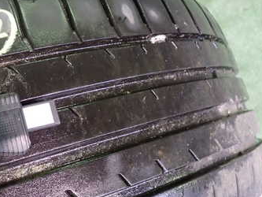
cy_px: 118
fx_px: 409
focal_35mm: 54
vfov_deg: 27.0
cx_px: 68
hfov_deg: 34.8
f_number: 2.3
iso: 800
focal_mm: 5.4
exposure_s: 1/25
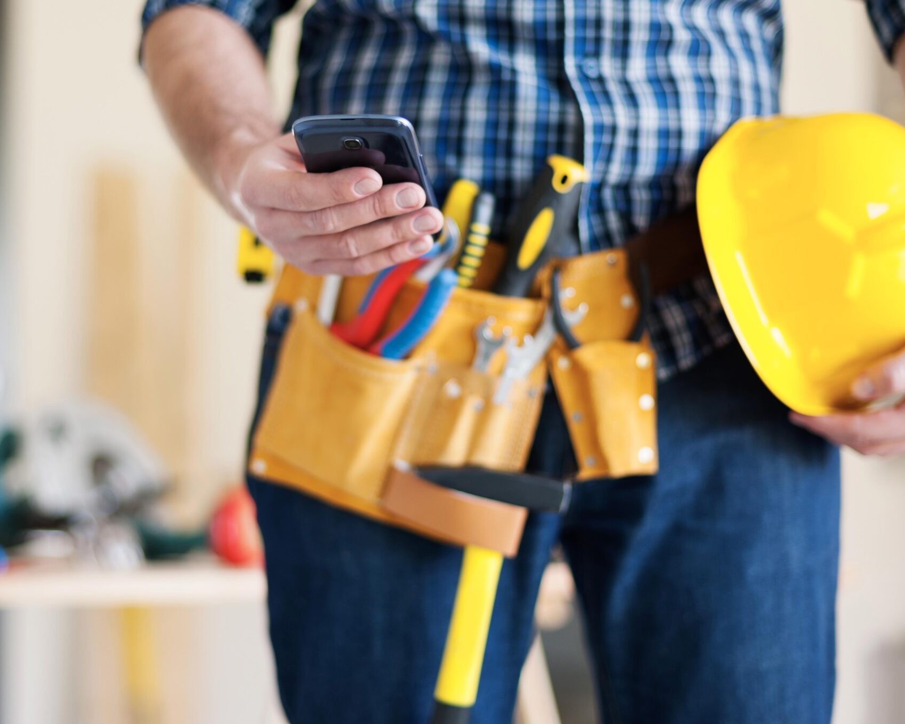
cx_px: 372
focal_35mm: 71
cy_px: 329
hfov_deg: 26.7
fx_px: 1902
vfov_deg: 21.6
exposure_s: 1/80
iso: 100
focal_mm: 50
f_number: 1.8
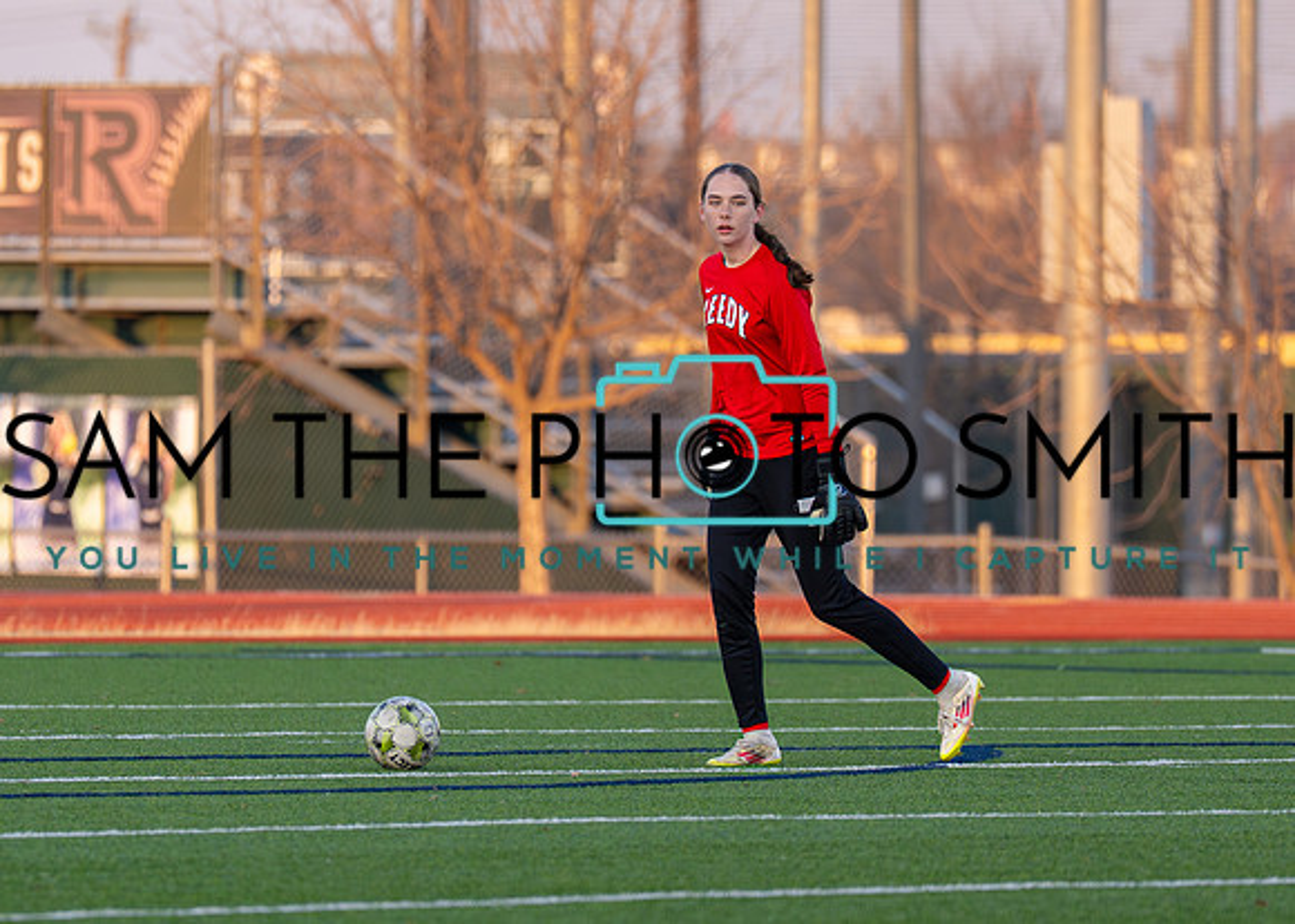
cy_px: 468
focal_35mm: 502
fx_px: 18469
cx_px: 694
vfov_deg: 2.9
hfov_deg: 4.0
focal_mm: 200
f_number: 2.8
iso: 400
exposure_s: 1/1600
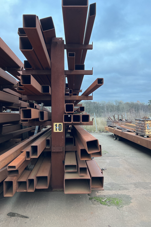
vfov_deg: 65.5
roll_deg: -0.9
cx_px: 72
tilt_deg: +0.1
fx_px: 176
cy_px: 114
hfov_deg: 46.4
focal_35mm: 28
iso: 125
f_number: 1.5
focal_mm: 5.7
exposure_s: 1/84
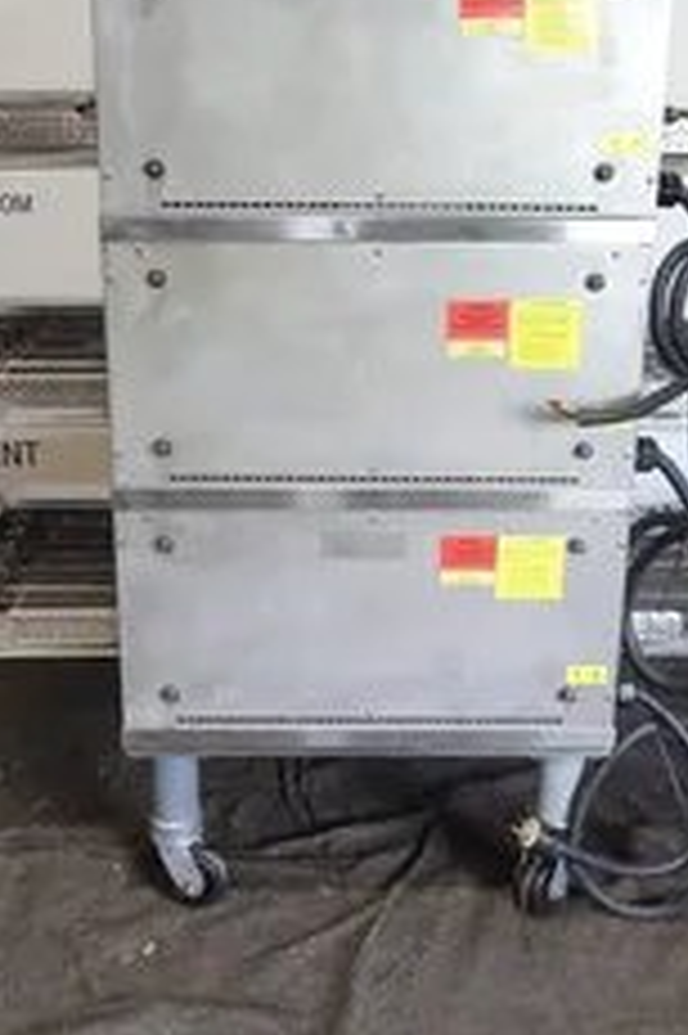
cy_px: 504
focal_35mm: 47
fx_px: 1349
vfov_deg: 41.9
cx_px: 375
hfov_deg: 28.6
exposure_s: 1/30
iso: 320
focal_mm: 10.17
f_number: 3.2
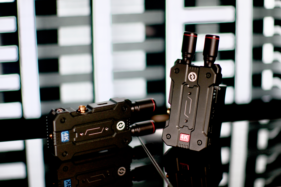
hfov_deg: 27.0
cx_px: 140
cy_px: 94
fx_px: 585
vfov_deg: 18.2
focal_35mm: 75
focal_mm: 50
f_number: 1.2
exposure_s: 1/500
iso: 400
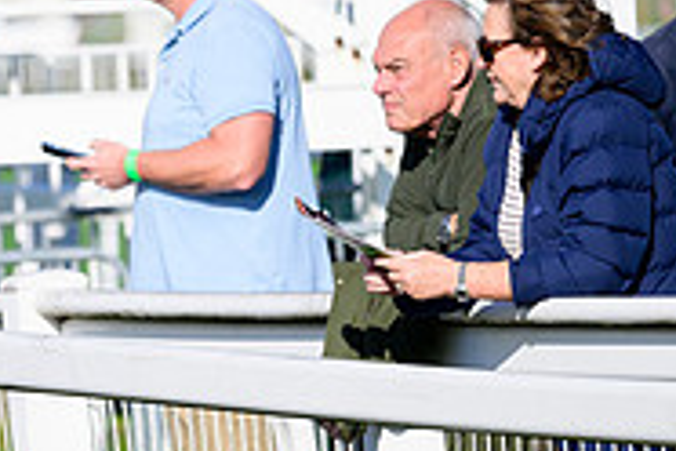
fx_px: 14664
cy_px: 569
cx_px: -276
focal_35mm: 781
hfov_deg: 2.6
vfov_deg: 1.8
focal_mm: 250
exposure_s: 1/2000
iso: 400
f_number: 5.6
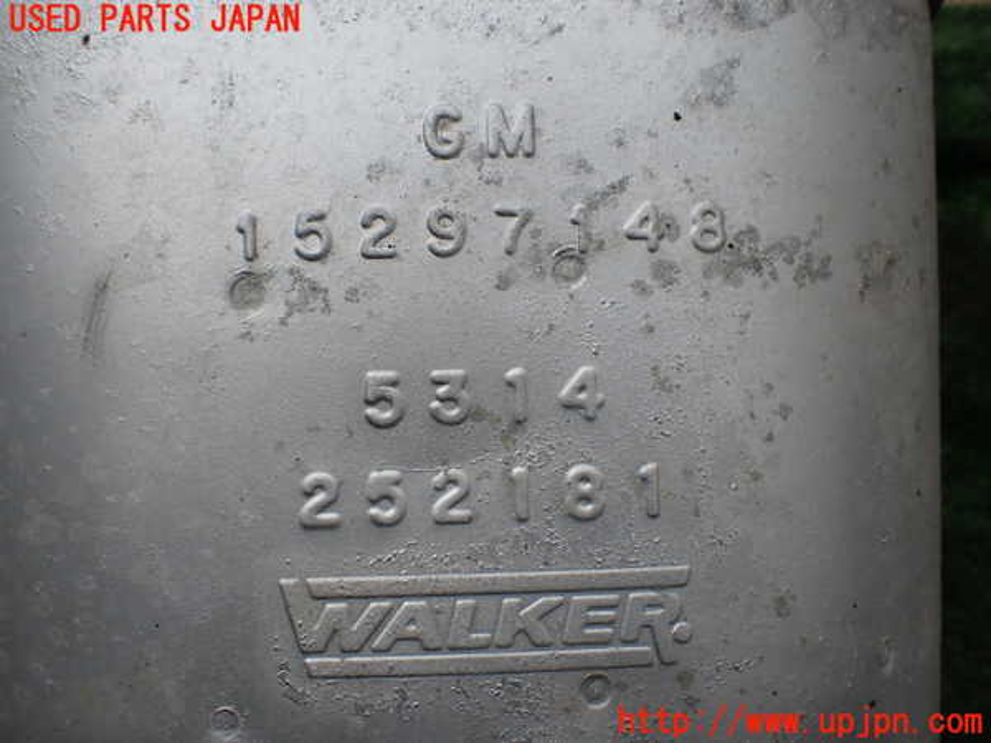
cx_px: 496
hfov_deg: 60.0
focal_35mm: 30
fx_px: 859
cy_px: 372
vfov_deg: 46.8
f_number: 9
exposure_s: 1/320
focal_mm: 5.4
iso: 100
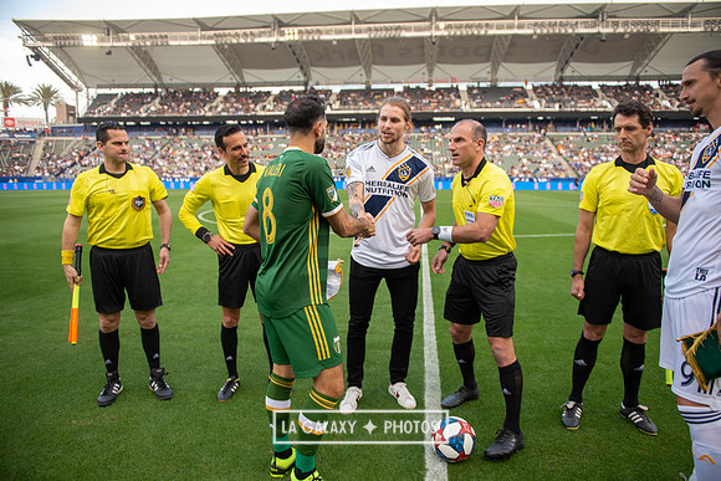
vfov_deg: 53.2
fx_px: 481
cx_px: 360
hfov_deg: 73.7
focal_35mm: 24
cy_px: 240
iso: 400
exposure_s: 1/320
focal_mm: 24
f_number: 2.8
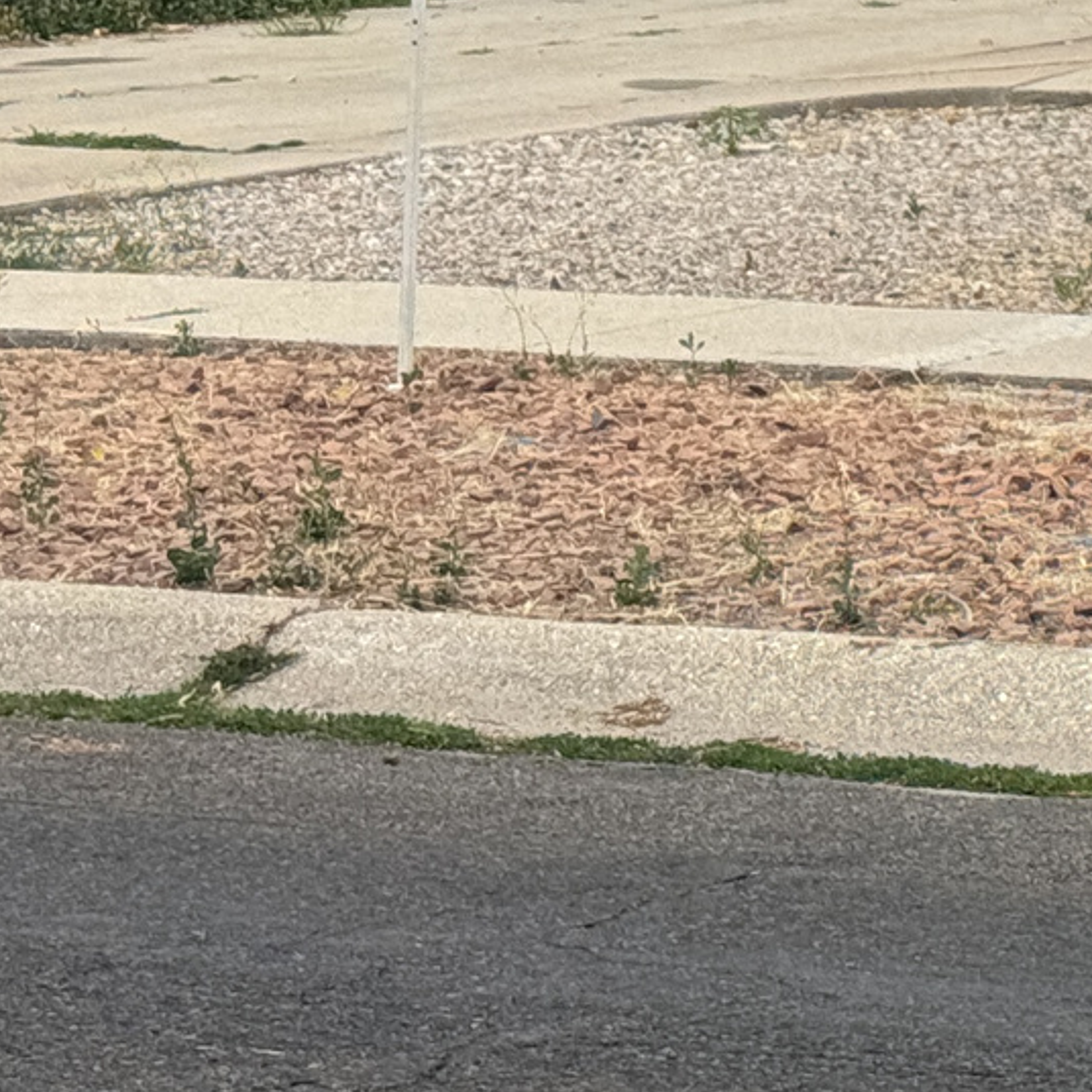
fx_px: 5782
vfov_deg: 10.5
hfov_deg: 10.2
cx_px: 1950
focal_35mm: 162
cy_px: -444
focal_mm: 6.76
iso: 64
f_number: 1.78
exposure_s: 1/1869
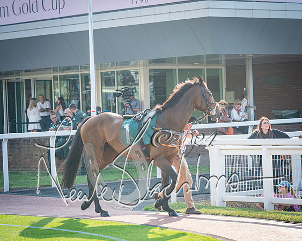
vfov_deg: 10.1
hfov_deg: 12.6
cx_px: 182
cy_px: 121
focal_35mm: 153
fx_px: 1367
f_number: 5
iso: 200
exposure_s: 1/320
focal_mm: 135
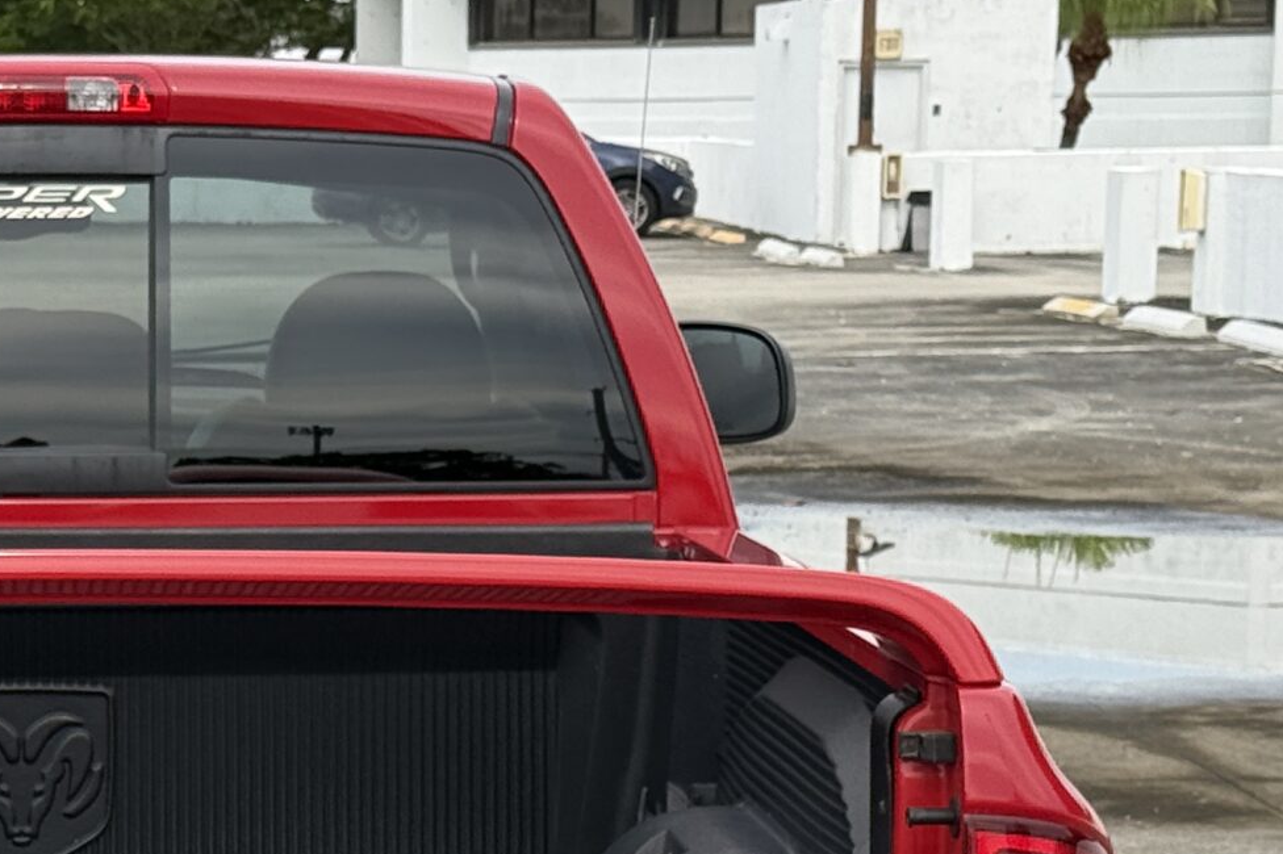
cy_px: 811
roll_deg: +0.2
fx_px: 4667
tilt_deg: -8.0
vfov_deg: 10.4
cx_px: 3
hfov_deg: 15.4
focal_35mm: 131
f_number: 1.78
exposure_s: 1/2342
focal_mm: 6.76
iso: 100
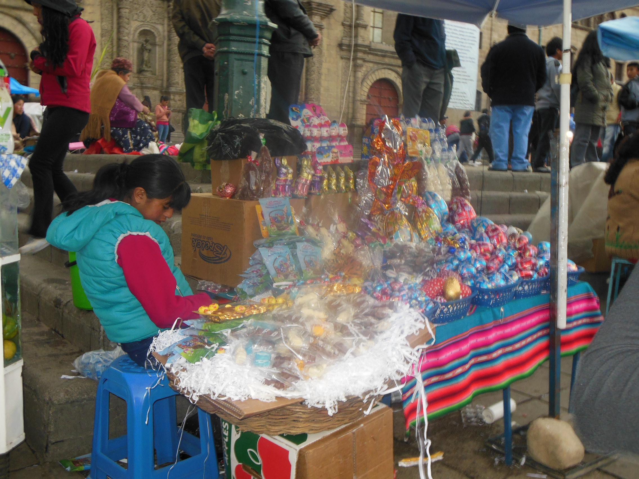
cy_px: 240
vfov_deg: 37.7
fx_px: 701
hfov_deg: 49.0
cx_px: 320
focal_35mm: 38
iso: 250
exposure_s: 1/30
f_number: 3.6
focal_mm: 6.8
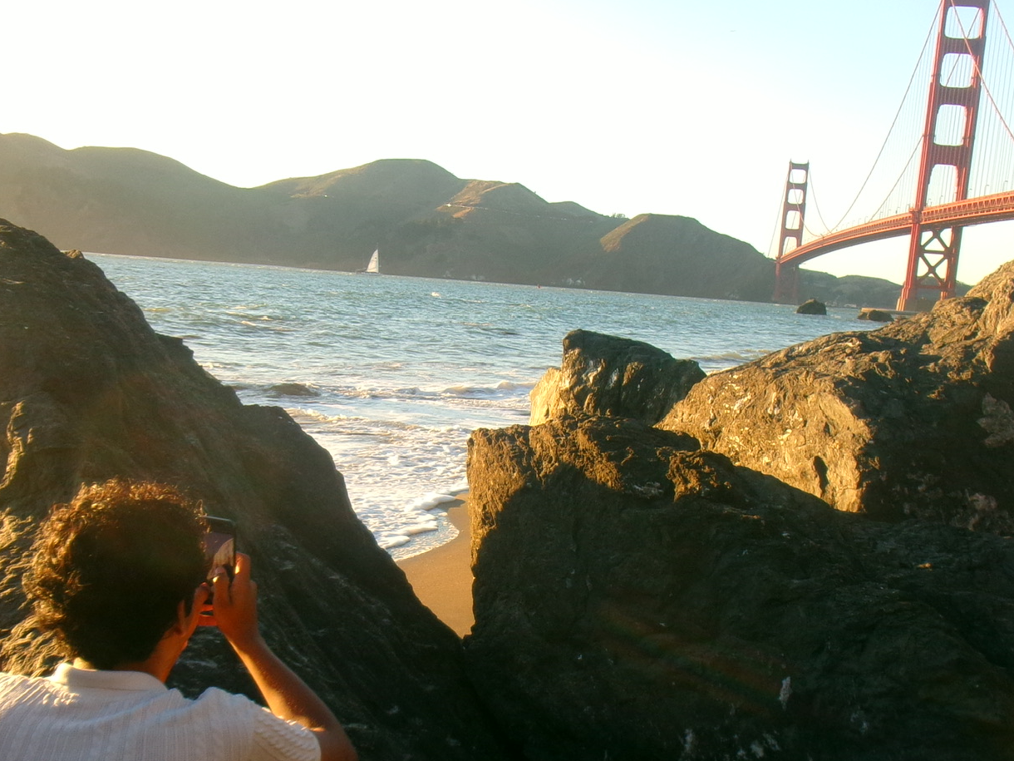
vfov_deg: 30.5
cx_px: 481
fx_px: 1377
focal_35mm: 47
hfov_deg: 40.4
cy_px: 533
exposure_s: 1/220
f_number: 3.9
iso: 100
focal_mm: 5.1
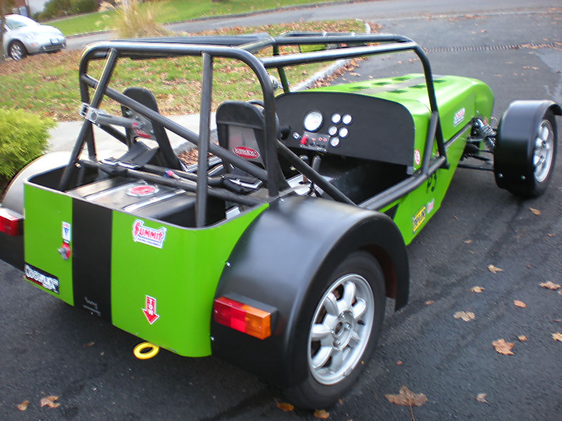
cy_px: 210
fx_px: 617
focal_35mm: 38
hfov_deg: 49.0
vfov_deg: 37.7
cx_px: 281
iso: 64
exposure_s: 1/10.1
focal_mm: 6.3
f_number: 3.1
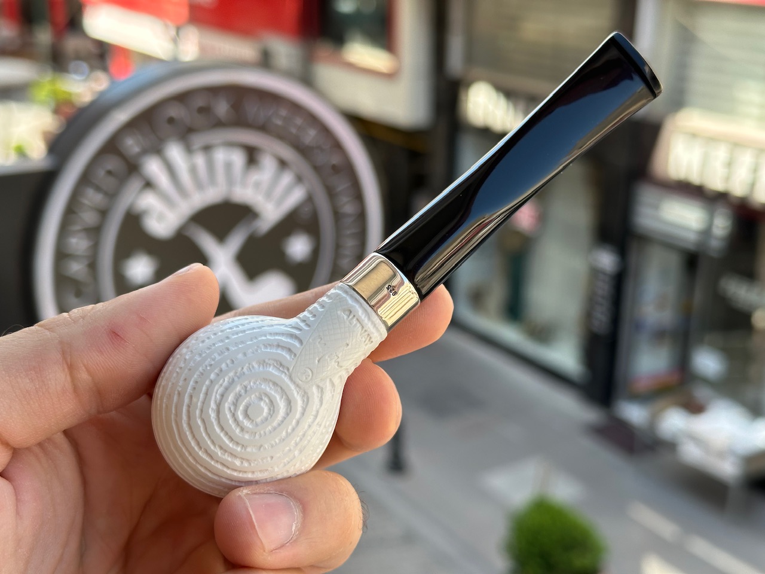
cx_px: 382
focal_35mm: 48
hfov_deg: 39.7
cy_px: 287
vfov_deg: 30.3
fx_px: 1061
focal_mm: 6.86
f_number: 1.78
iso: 64
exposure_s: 1/435
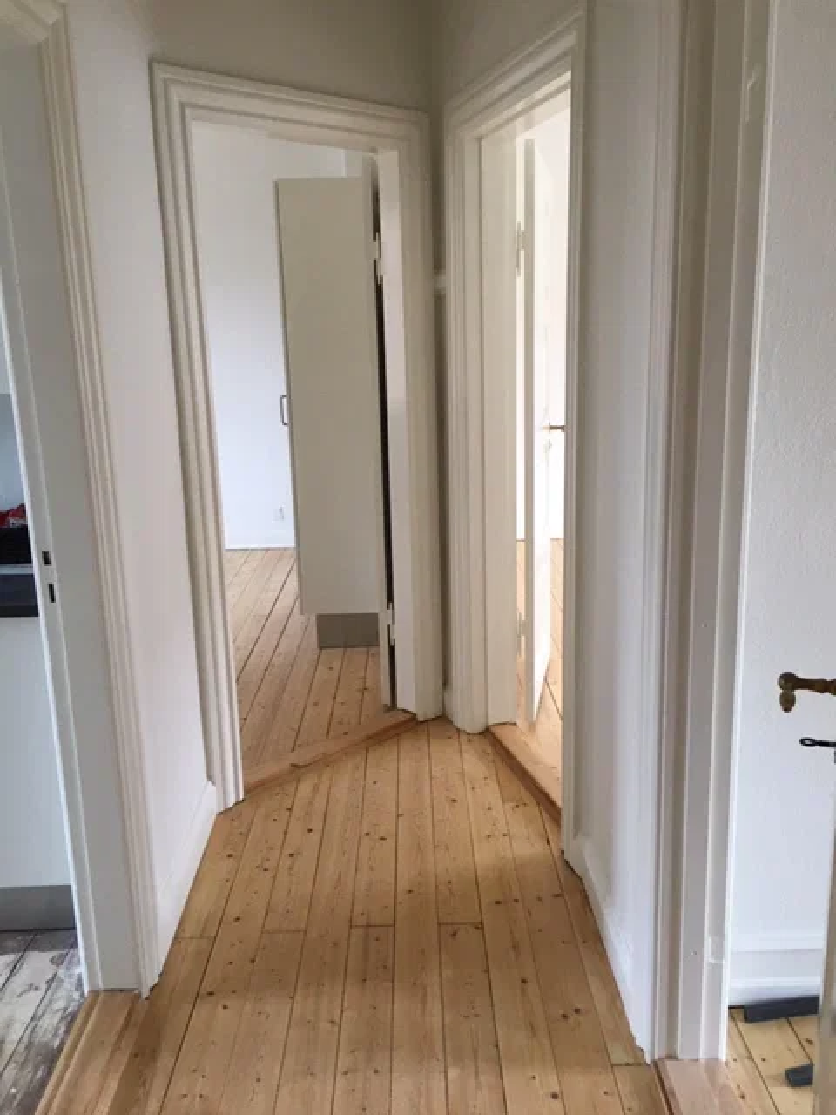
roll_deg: +1.0
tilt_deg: -12.6
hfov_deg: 48.2
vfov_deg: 61.7
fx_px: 934
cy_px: 558
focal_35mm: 29
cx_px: 418
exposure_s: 1/33
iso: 50
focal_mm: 4.15
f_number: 2.2
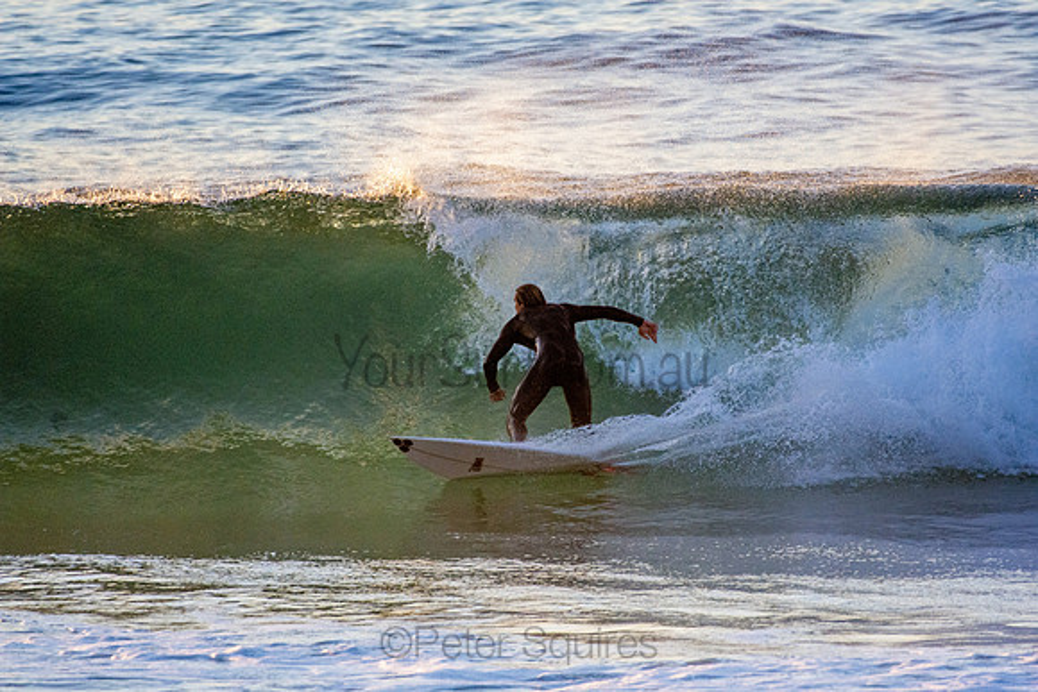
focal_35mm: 750
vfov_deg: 1.8
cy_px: 346
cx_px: 519
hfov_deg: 2.7
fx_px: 21629
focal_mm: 500
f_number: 5.6
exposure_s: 1/2000
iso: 1400
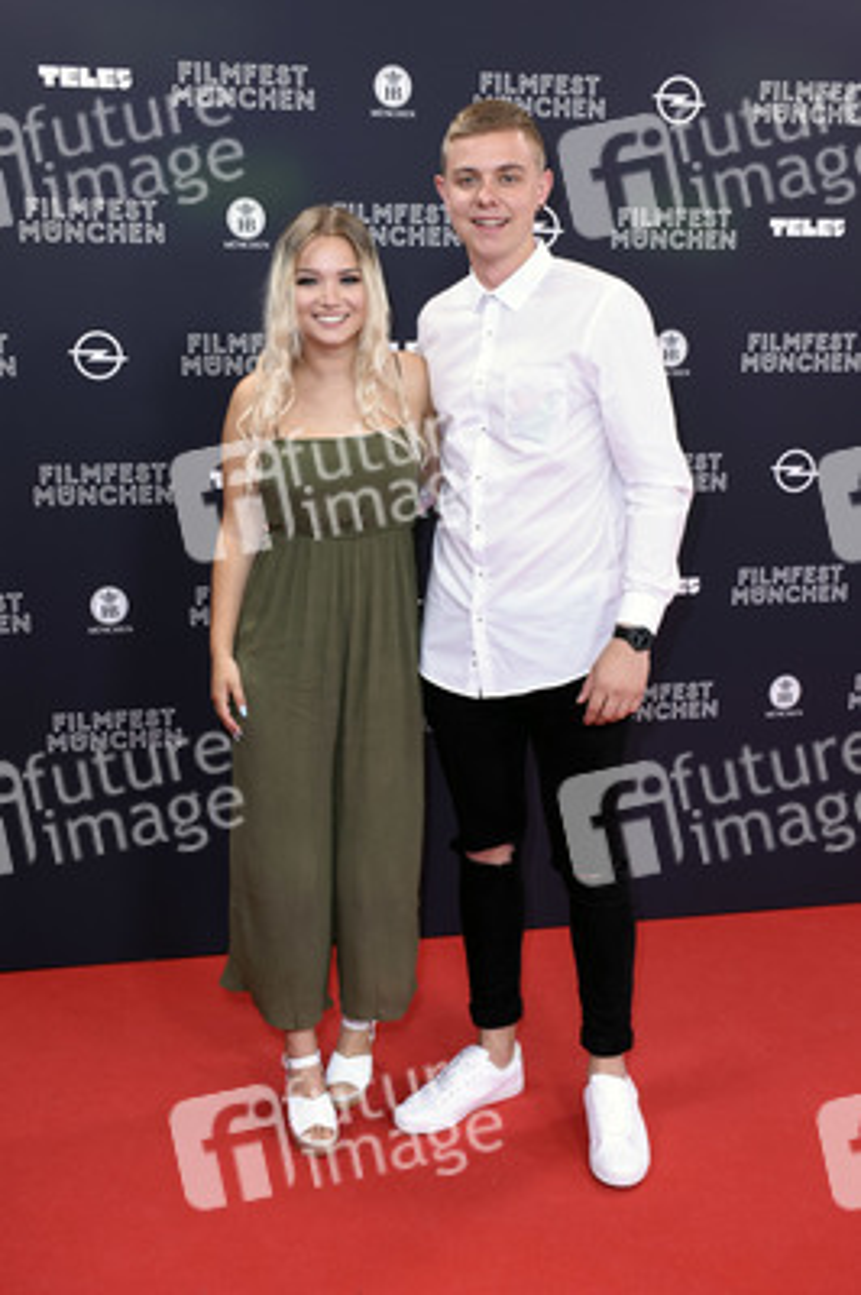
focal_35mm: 36
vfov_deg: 53.2
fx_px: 1294
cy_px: 648
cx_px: 430
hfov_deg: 36.8
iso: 400
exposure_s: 1/60
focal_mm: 24
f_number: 6.3
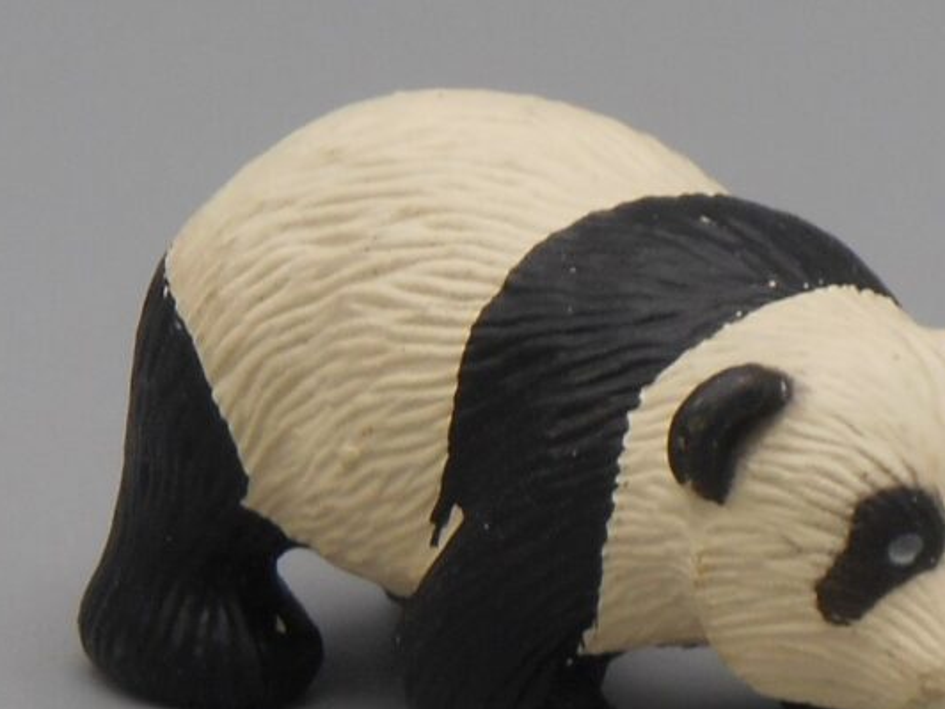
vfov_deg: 7.4
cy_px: 396
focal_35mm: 202
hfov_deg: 9.8
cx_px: 547
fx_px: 5515
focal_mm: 18.8
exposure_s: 1/80
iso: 80
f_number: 5.1
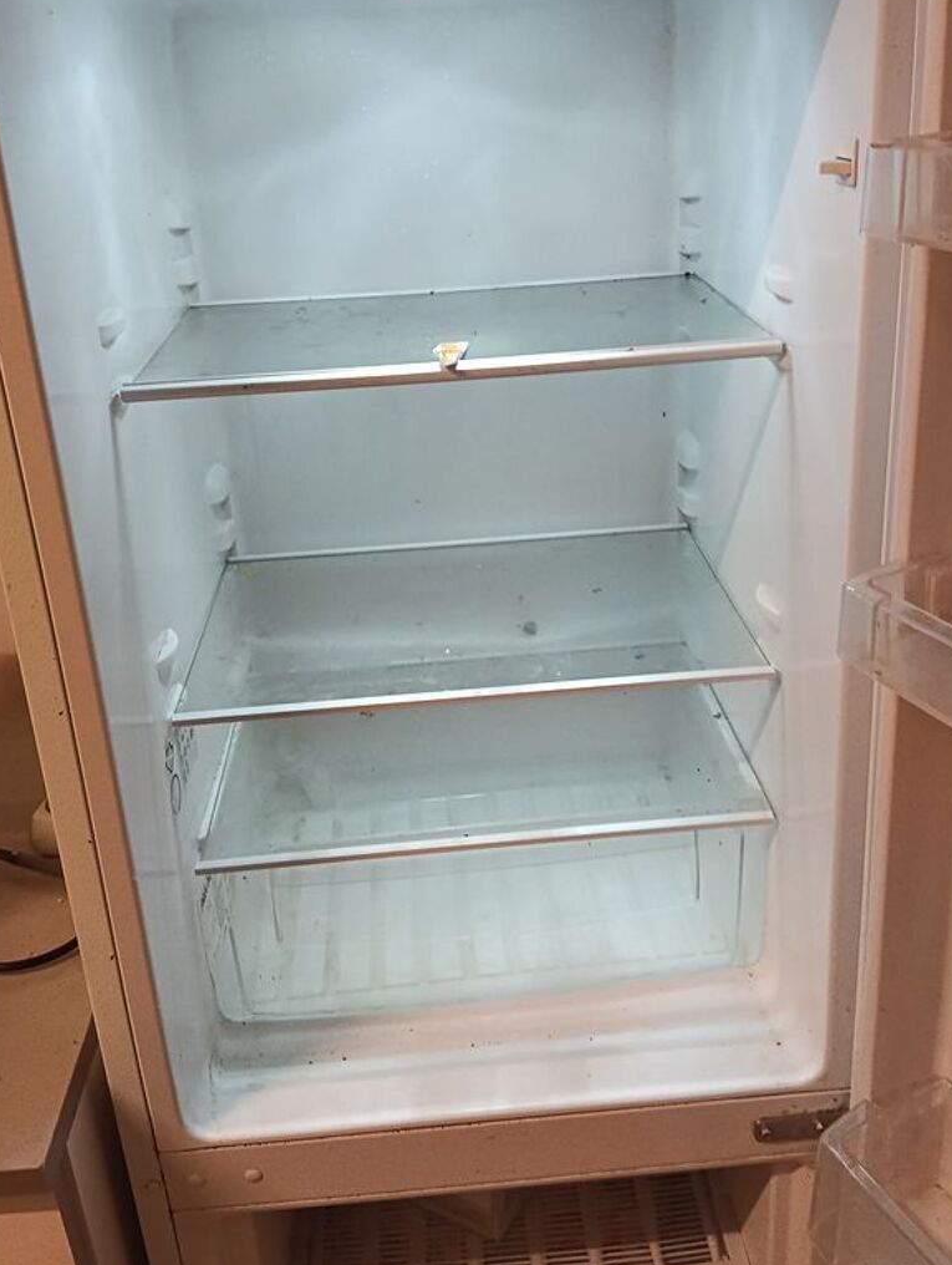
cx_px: 495
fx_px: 1244
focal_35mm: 34
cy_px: 571
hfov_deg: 41.9
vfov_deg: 53.8
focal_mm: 3.96
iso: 1145
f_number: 1.8
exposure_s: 1/33.3
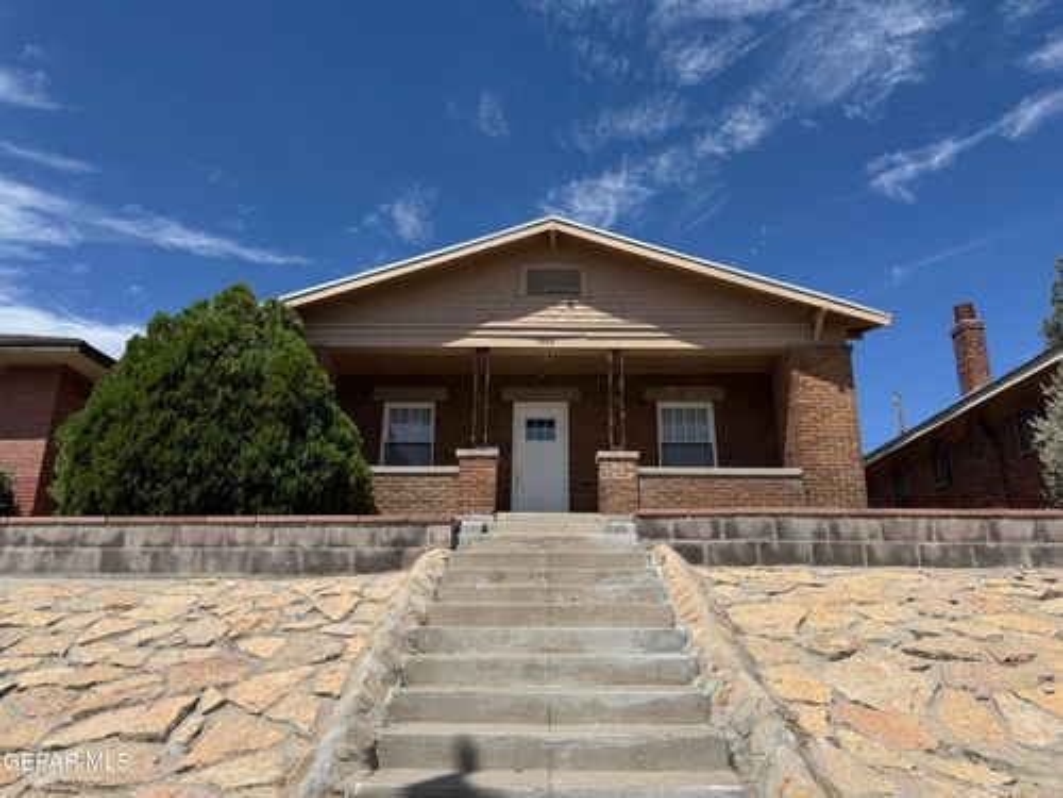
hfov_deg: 71.6
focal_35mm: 24
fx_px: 737
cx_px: 532
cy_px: 399
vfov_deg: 56.8
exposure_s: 1/7092
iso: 80
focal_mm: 6.76
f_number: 1.78
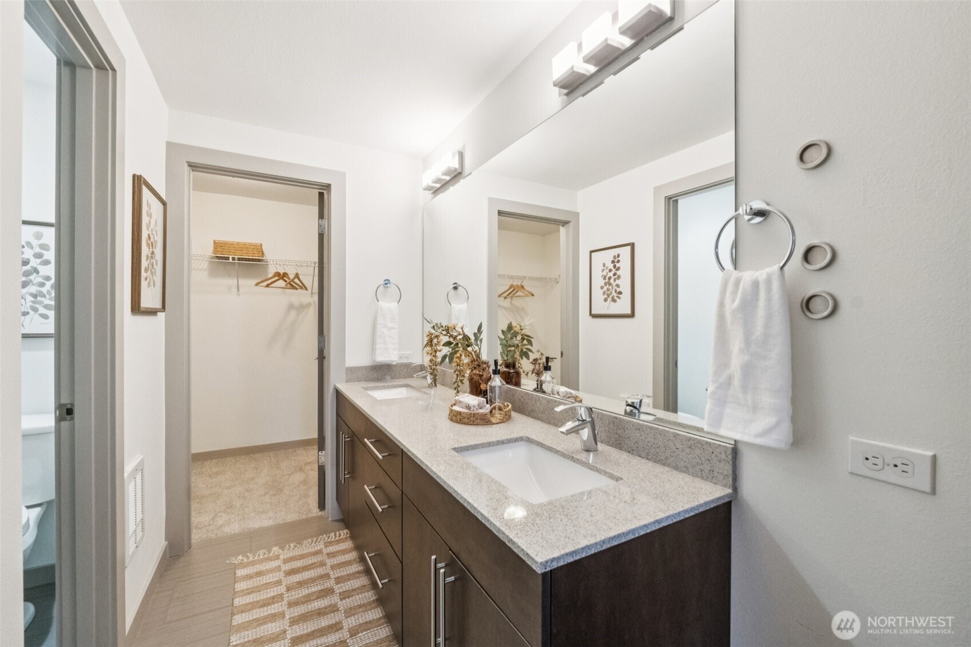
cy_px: 324
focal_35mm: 15
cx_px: 486
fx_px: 405
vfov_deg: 77.3
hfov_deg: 100.4
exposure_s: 1/30
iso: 2000
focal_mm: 10
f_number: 9
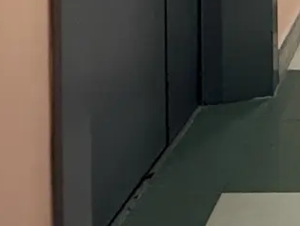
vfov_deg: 16.0
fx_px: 616
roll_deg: -0.4
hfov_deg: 22.6
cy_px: -229
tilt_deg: -0.1
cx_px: 446
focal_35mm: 71
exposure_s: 1/50
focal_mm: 2.22
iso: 500
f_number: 2.2
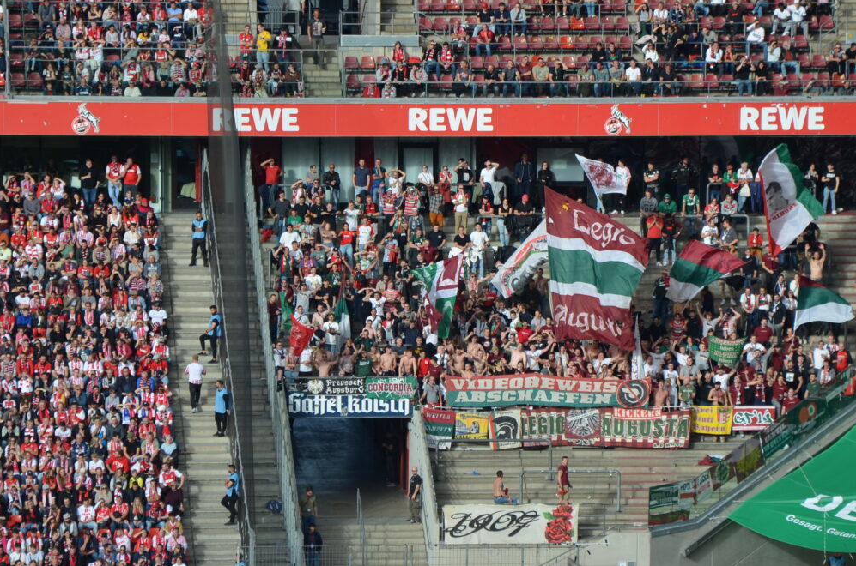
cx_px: 506
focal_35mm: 253
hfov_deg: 8.2
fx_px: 5998
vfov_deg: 5.4
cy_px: 283
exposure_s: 1/500
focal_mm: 105
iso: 200
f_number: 5.6
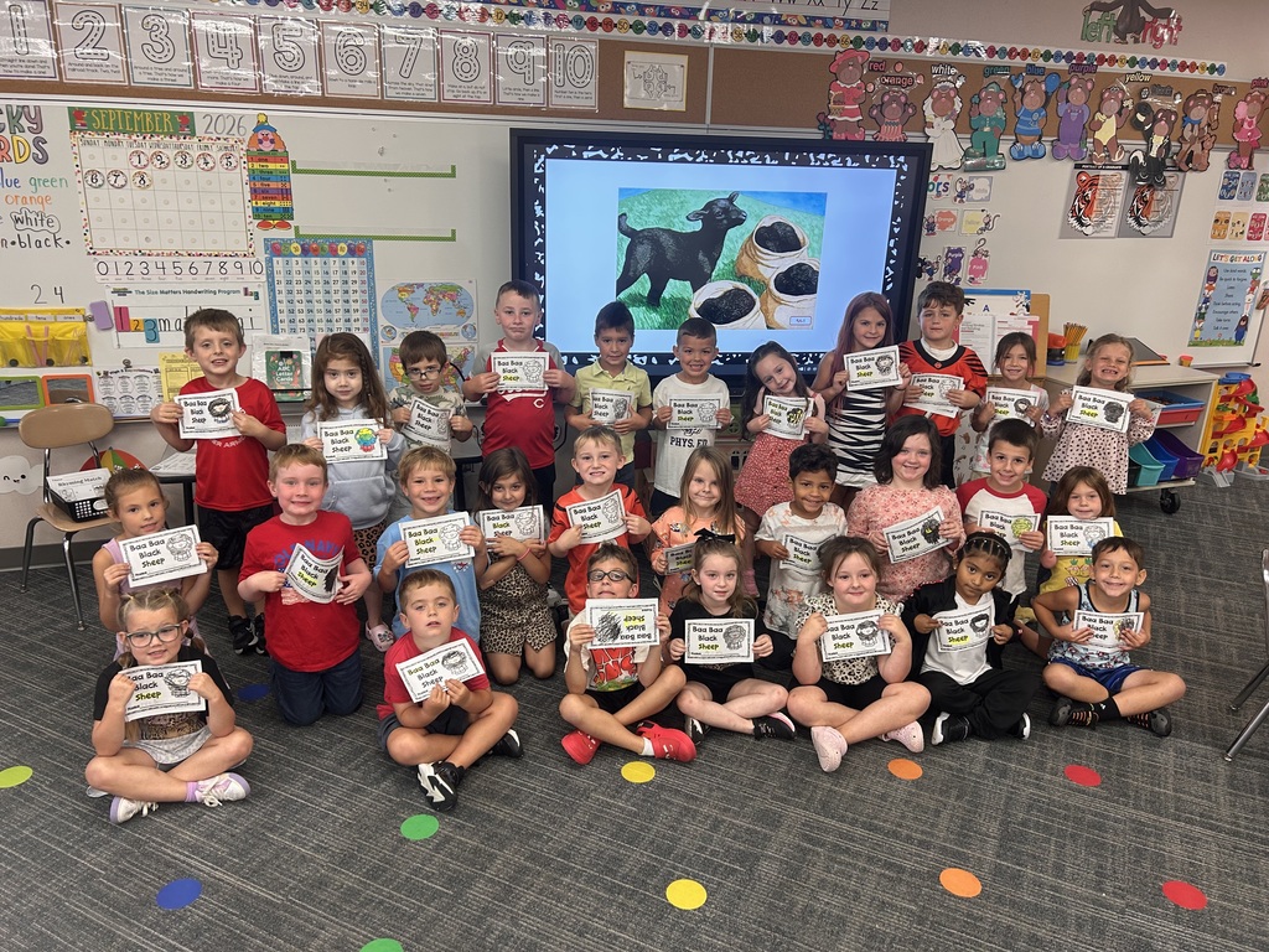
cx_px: 634
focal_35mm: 26
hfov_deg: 67.3
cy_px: 476
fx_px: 953
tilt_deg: -18.6
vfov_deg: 53.1
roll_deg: -1.2
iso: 100
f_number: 1.5
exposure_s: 1/120
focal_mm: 5.7
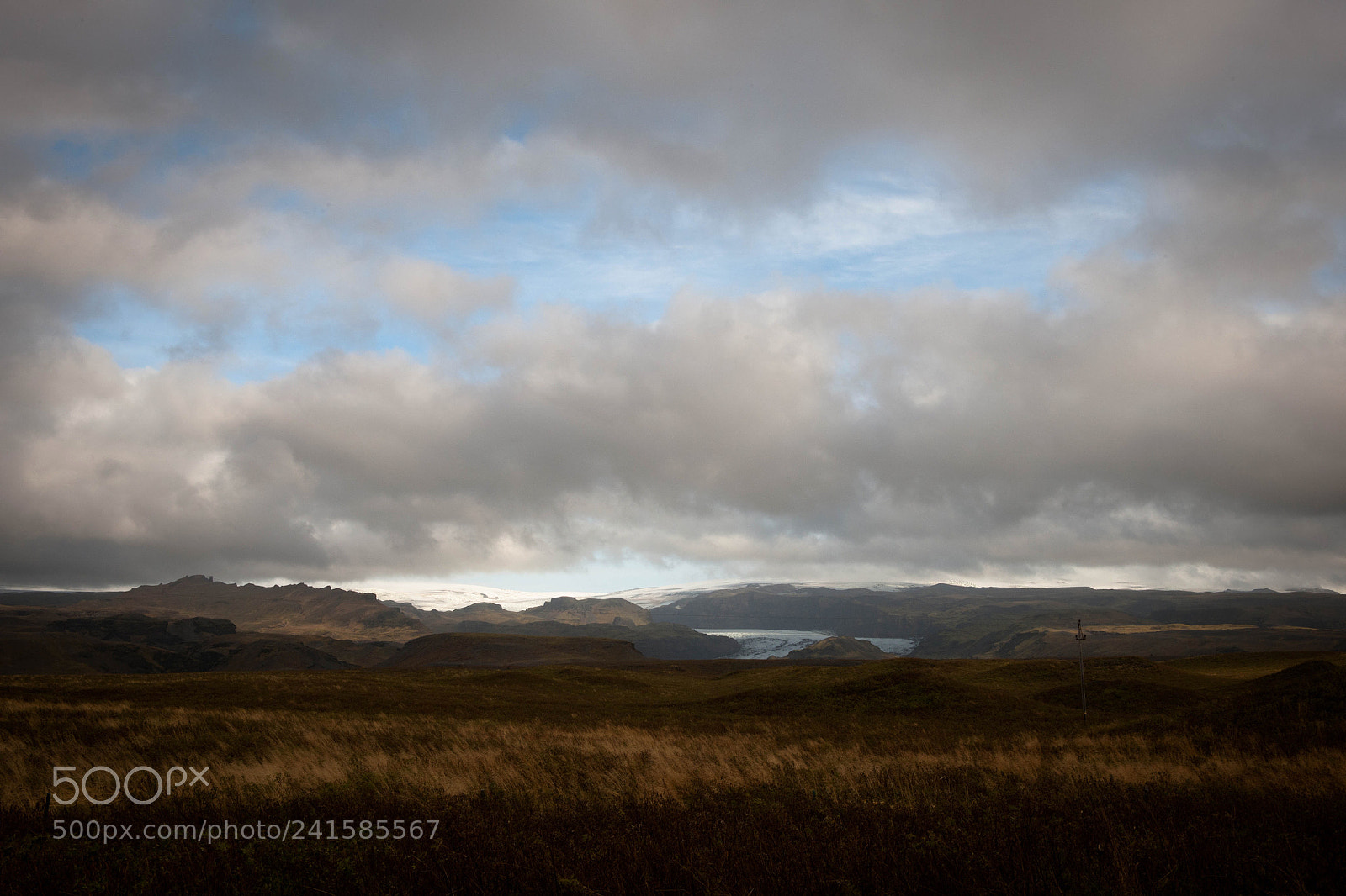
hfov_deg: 50.7
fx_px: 1420
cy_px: 448
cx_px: 673
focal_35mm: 38
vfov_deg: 35.0
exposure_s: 1/160
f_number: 20
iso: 400
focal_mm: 38
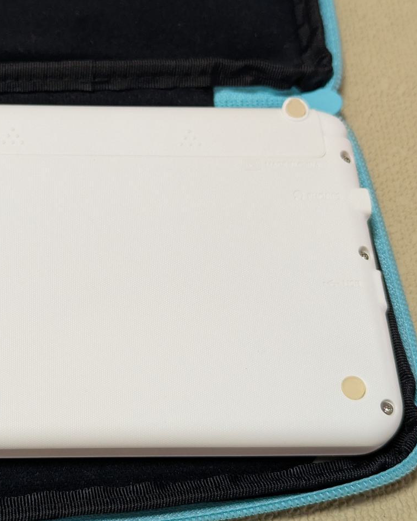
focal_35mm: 63
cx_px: 98
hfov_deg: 23.9
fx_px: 972
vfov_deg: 30.0
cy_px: 260
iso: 164
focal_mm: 6.81
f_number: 1.85
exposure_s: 1/39.8
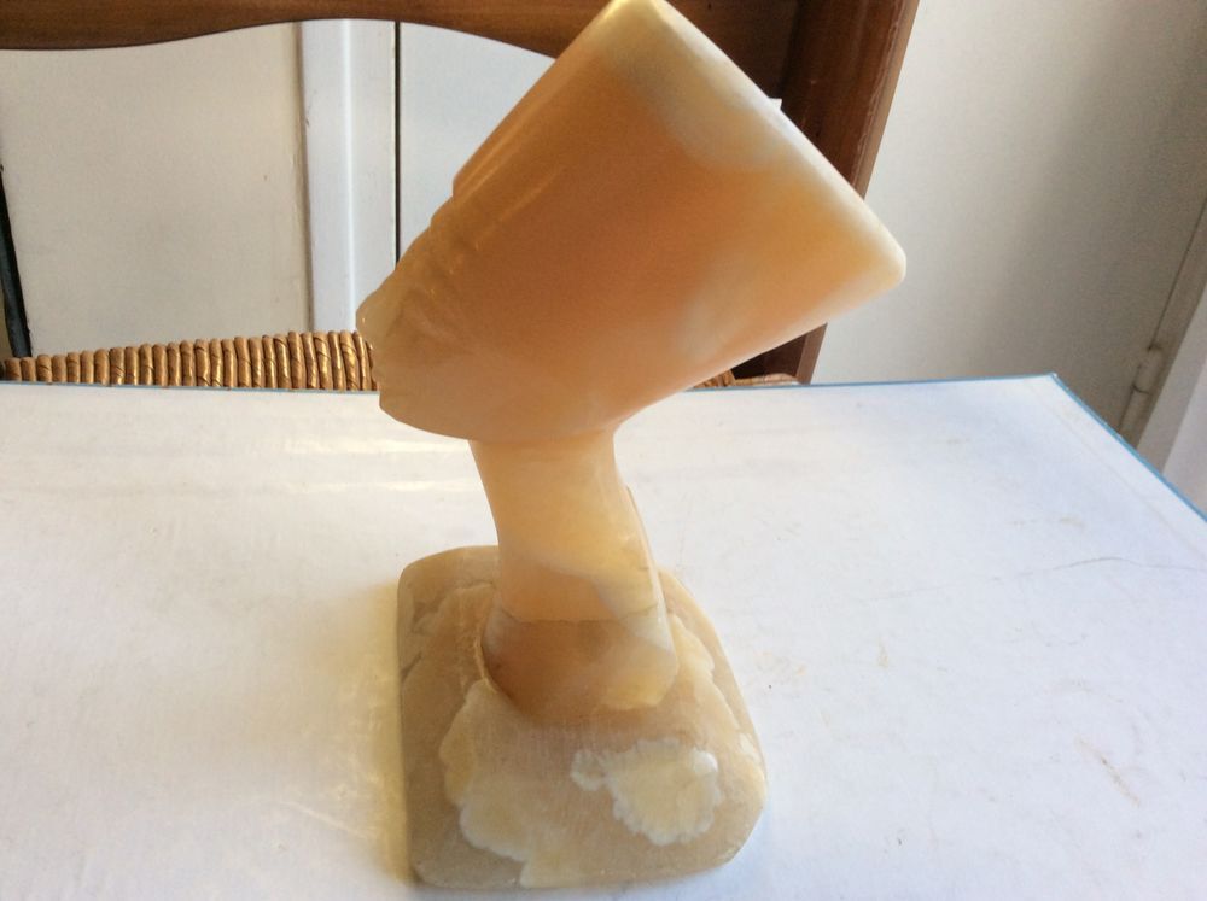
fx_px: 1114
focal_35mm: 32
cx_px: 604
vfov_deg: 44.1
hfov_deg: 56.9
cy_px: 450
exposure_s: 1/50
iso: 40
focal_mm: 3.3
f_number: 2.4
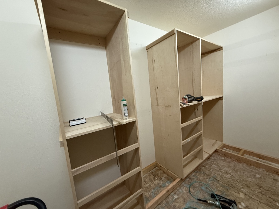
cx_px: 140
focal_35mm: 14
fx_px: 113
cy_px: 104
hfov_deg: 102.1
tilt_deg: -7.2
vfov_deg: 85.7
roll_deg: +4.4
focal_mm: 2.22
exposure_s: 1/60
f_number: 2.2
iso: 400
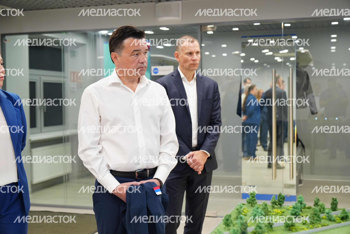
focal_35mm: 50
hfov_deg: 39.6
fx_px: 486
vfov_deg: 27.0
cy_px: 117
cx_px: 175
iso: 2000
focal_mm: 50
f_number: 3.5
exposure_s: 1/125
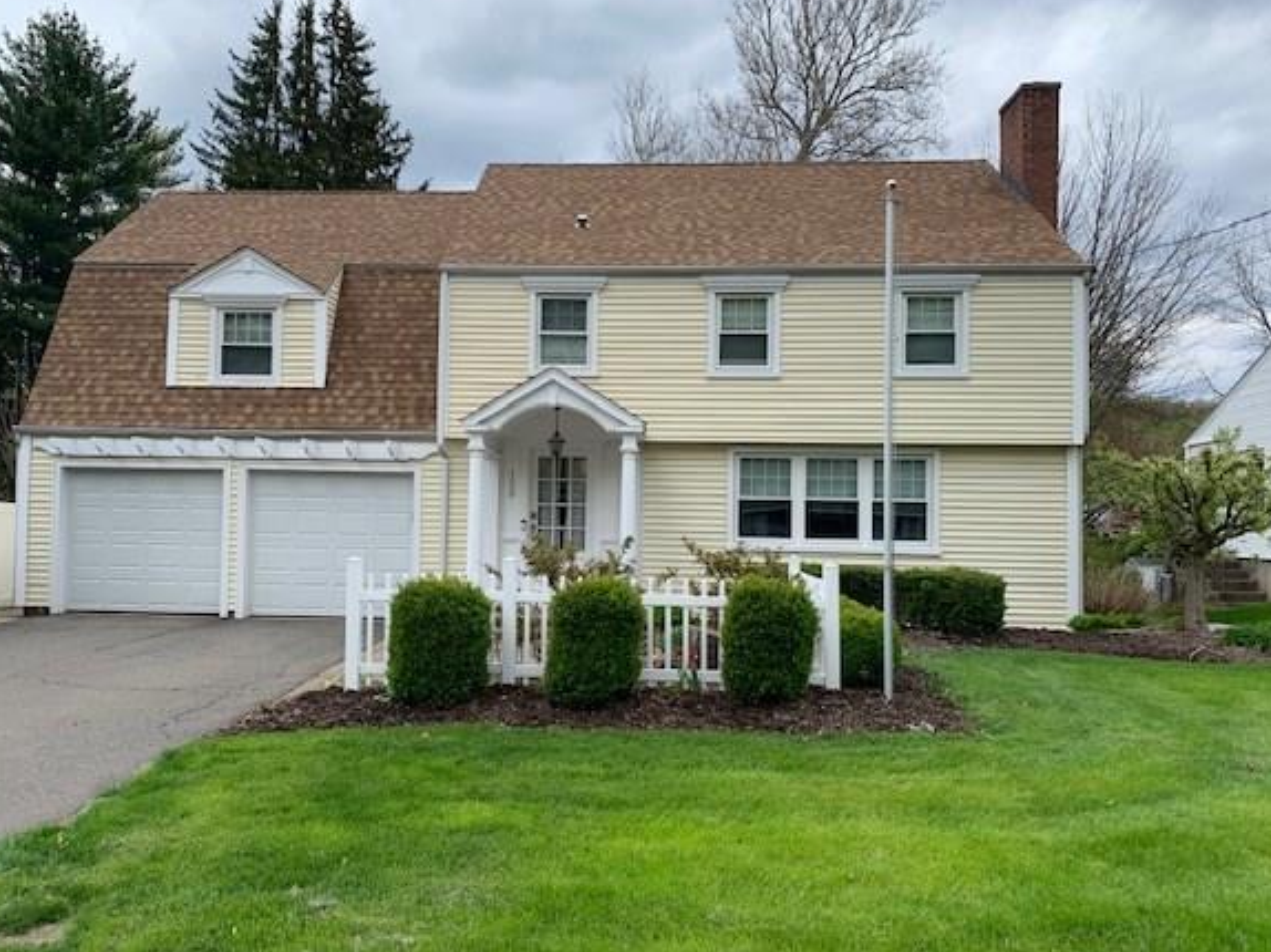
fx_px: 1064
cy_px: 496
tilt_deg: +0.1
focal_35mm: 29
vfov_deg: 48.2
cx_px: 574
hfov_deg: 61.6
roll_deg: -0.9
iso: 25
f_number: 1.8
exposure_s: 1/583
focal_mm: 4.25
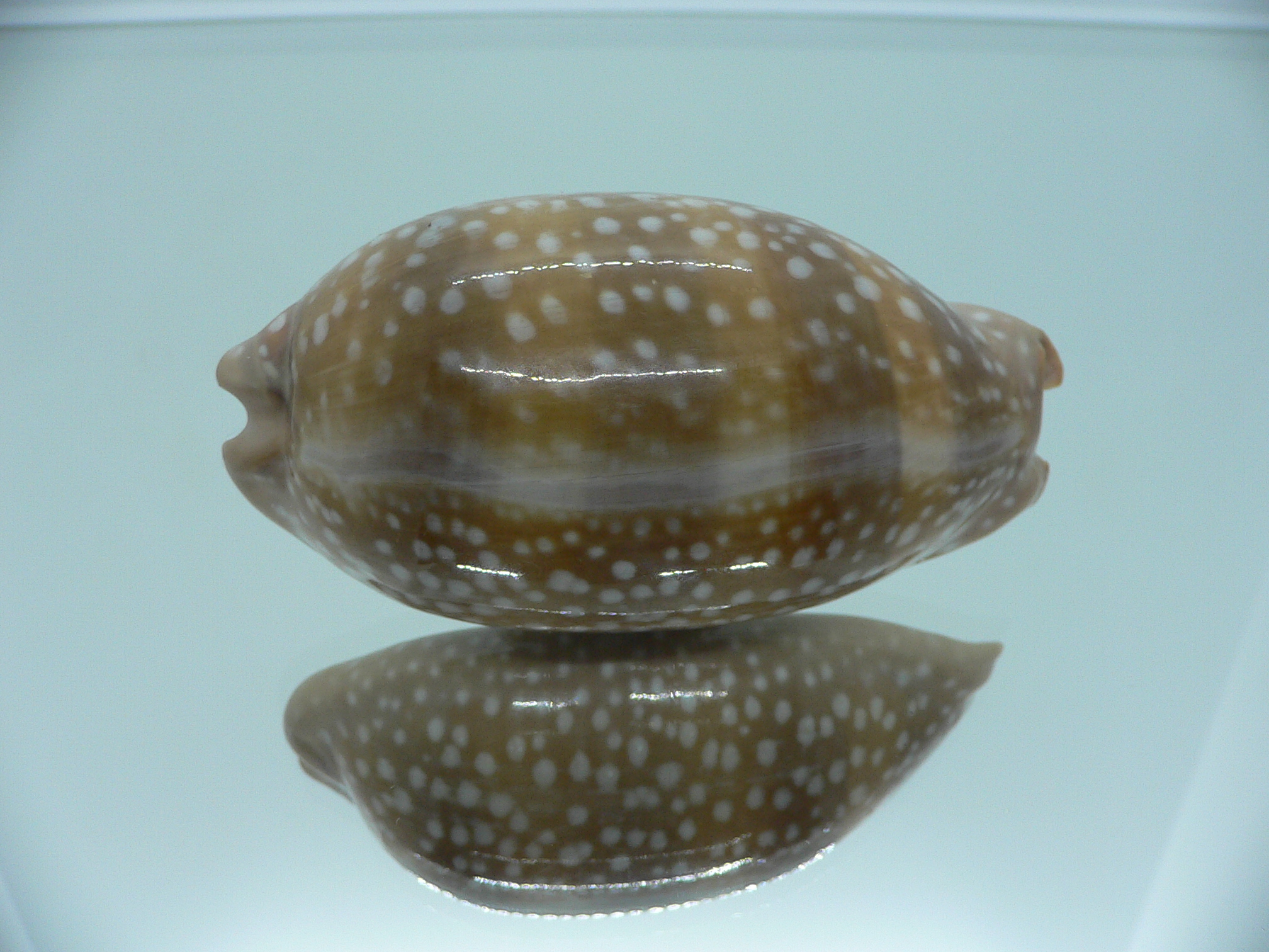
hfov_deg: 52.6
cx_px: 634
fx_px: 1283
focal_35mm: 35
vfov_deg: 40.7
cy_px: 476
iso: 100
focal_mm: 4.6
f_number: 2.8
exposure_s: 1/60
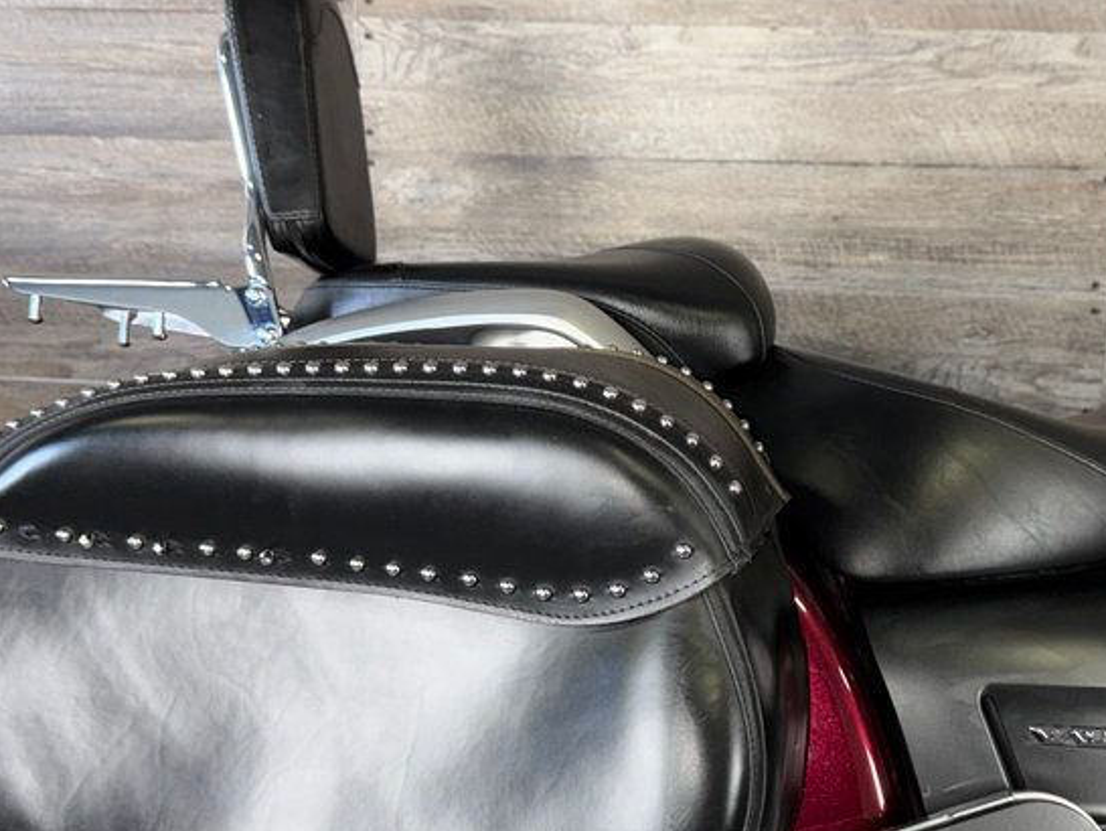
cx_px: 677
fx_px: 1438
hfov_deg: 41.8
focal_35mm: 45
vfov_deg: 32.2
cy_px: 450
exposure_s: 1/30
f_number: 1.78
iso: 50
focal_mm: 6.76
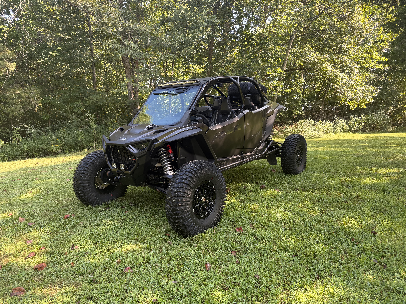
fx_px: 281
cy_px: 152
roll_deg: +0.0
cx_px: 203
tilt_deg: -7.7
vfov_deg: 56.8
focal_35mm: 24
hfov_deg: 71.6
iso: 64
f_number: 1.78
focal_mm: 6.76
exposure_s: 1/200
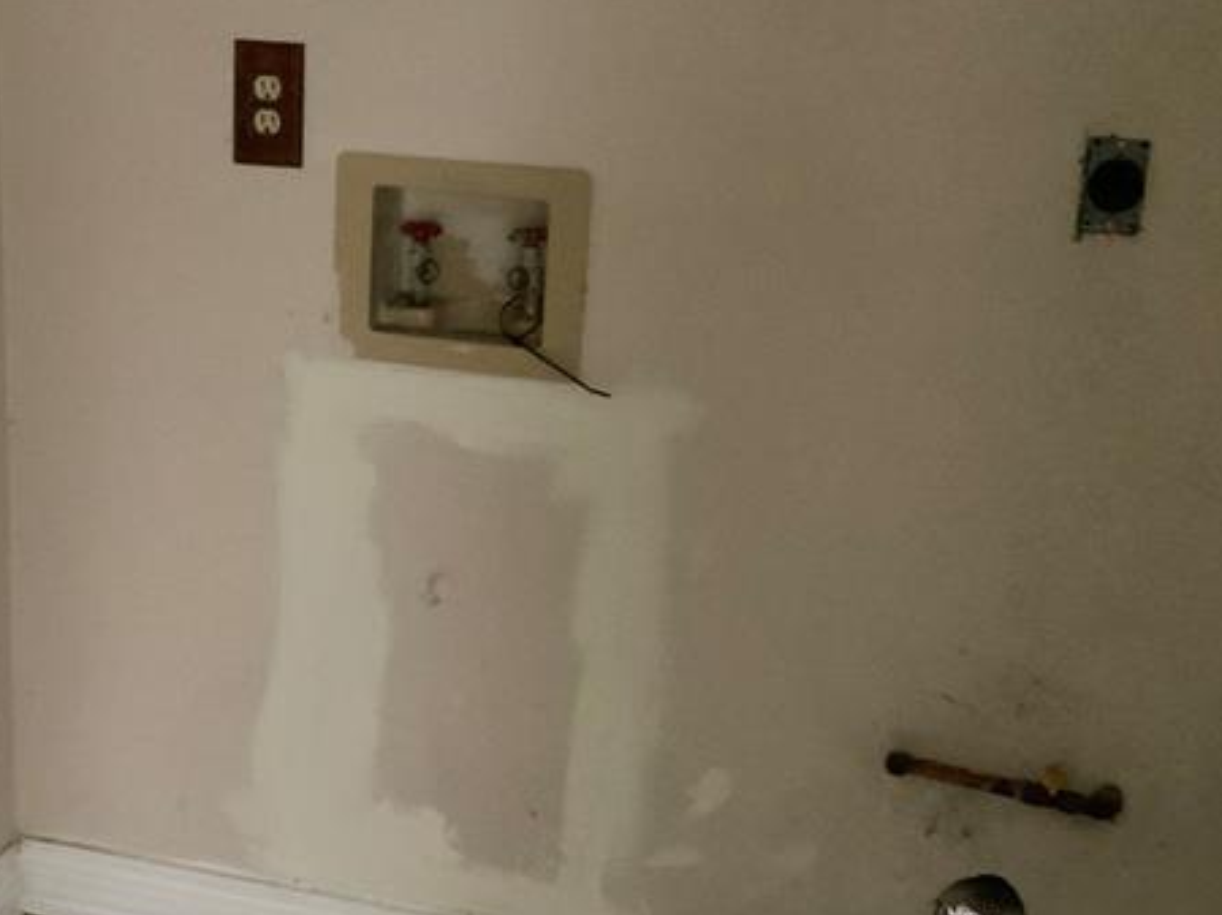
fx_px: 2329
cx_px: 329
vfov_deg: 22.2
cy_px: 551
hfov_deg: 29.0
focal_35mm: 66
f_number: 1.8
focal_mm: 3
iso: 500
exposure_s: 1/30
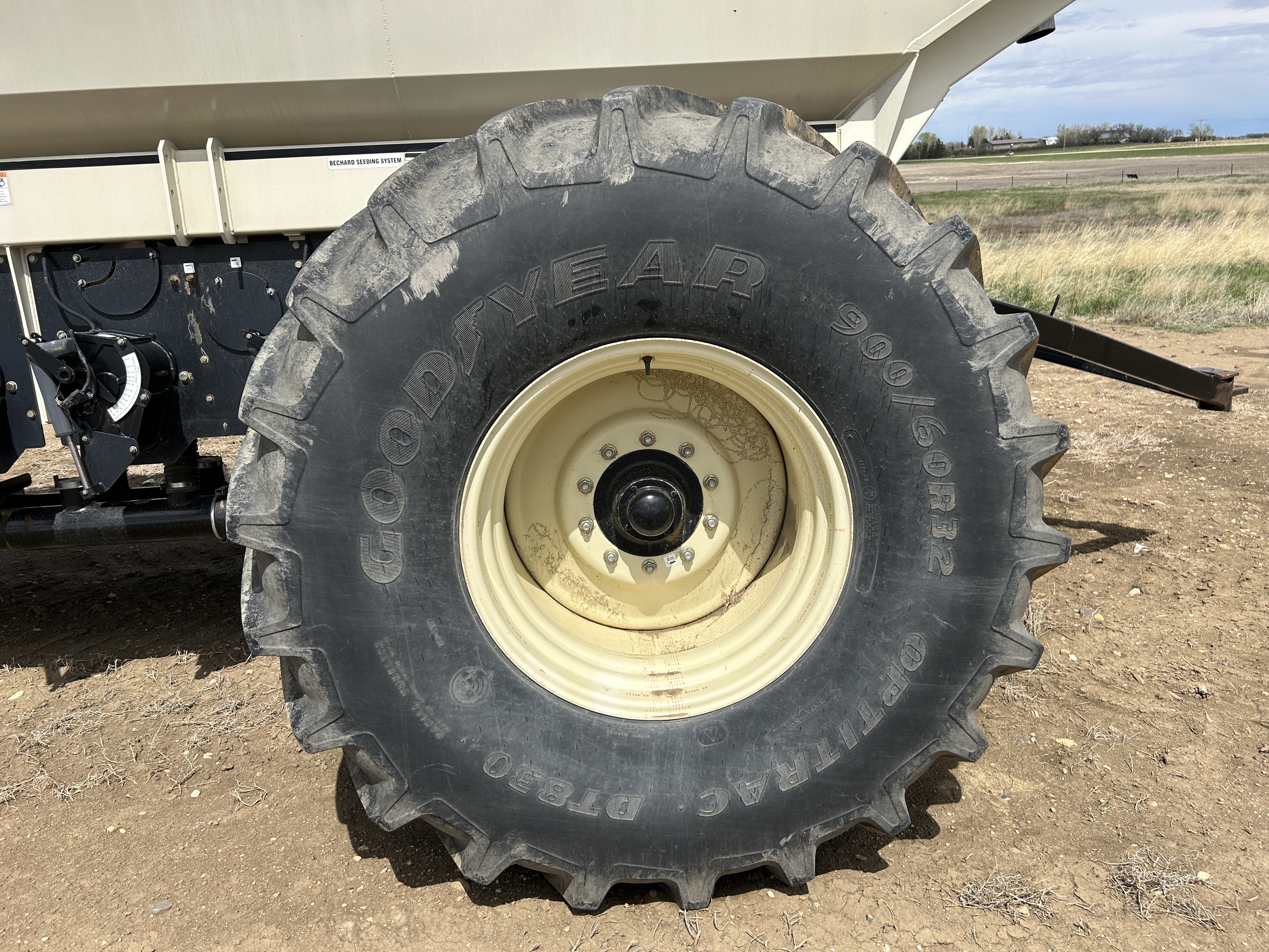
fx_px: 953
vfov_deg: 53.1
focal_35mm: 26
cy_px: 476
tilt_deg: -17.3
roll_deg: +3.6
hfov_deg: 67.3
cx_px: 634
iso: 50
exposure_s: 1/5076
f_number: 1.5
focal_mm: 5.7
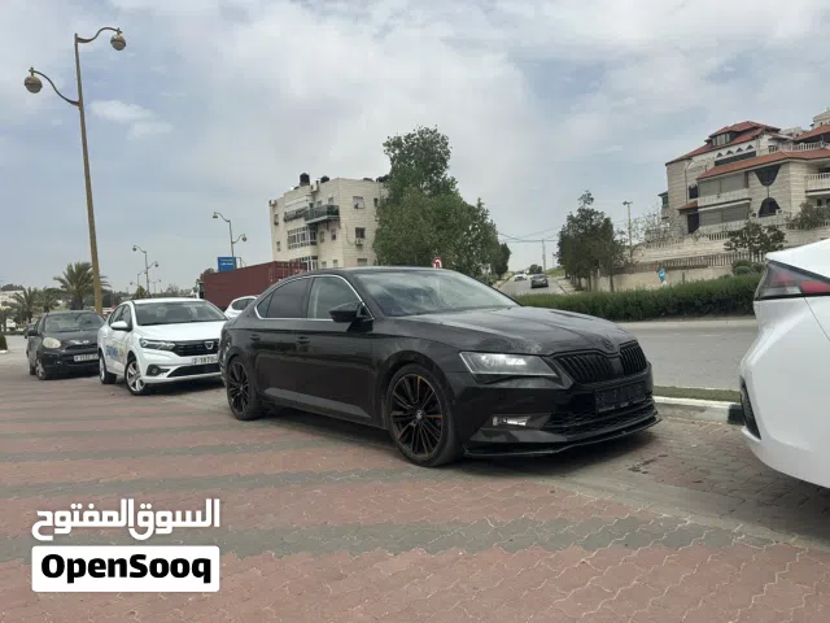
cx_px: 415
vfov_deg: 56.8
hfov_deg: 71.6
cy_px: 312
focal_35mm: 24
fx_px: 575
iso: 80
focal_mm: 6.86
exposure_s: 1/5525
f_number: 1.78
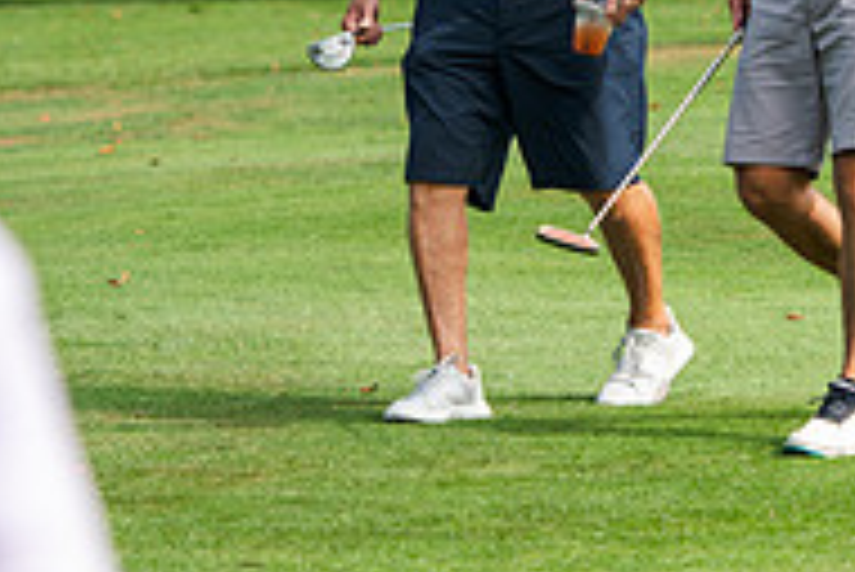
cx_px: 490
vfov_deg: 3.3
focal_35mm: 412
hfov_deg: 5.0
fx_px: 9792
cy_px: -52
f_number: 3.2
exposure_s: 1/800
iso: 80
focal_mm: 135
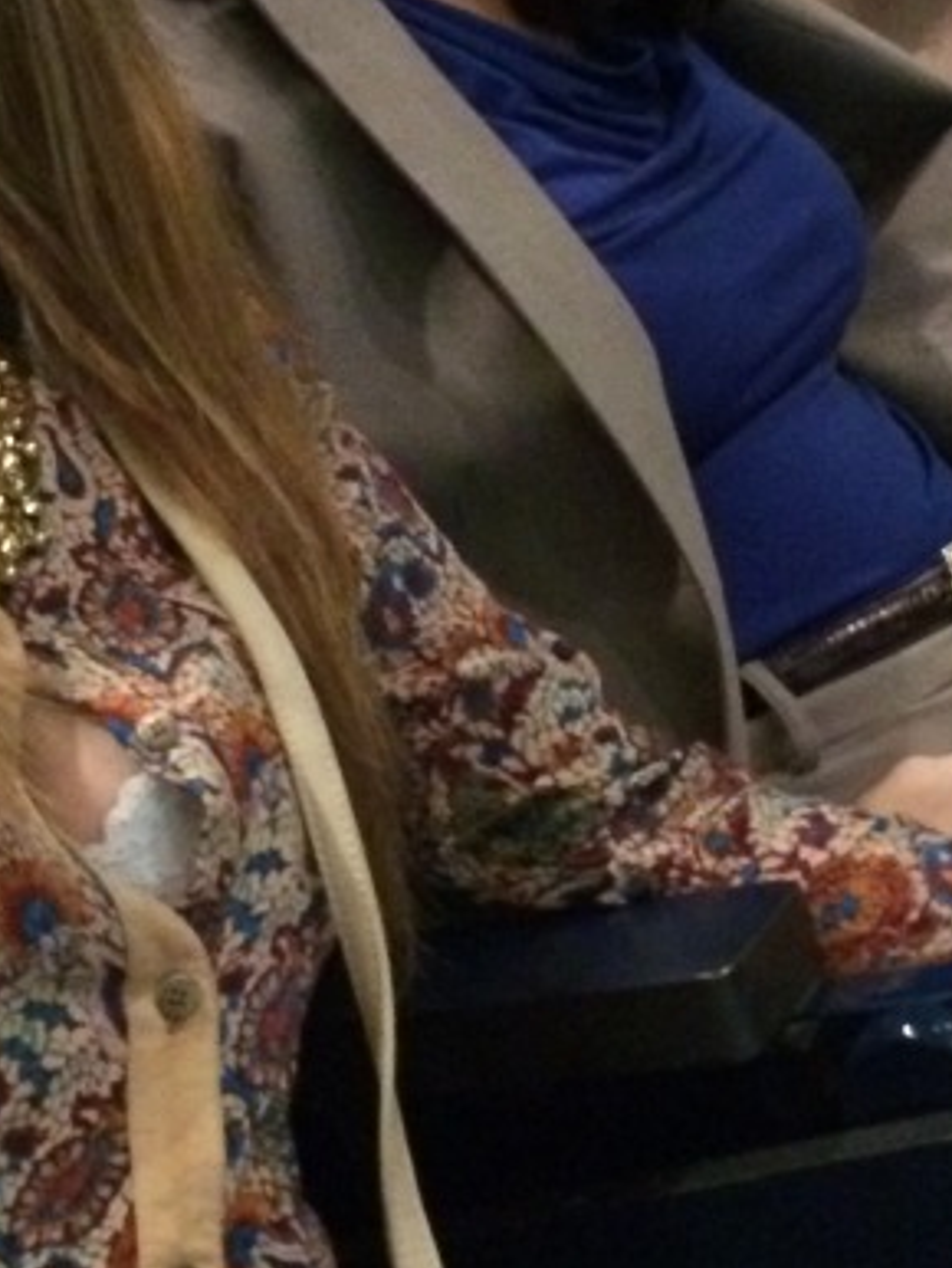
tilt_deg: -12.3
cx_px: 476
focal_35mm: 80
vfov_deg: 24.3
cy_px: 447
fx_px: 2930
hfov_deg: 18.5
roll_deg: +11.8
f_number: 2.2
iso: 800
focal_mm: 4.15
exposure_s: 1/15
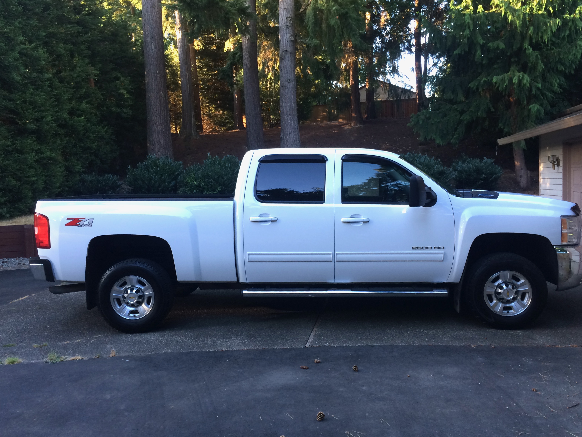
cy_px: 218
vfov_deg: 48.2
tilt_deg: -4.5
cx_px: 291
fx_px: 488
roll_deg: +0.7
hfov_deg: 61.7
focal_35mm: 29
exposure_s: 1/40
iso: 32
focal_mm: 4.15
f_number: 2.2
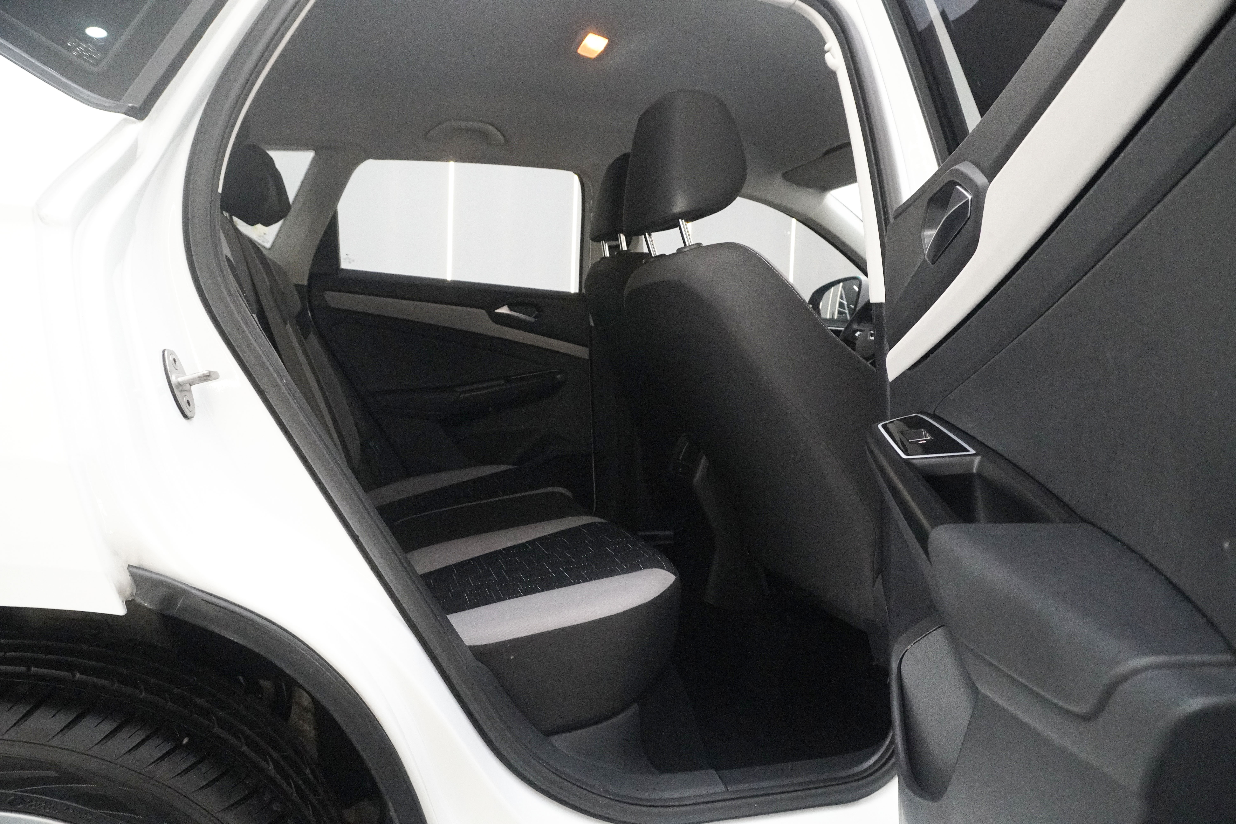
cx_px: 618
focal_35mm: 24
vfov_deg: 53.1
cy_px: 412
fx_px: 824
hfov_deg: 73.7
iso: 6400
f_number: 6.3
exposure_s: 1/80
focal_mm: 16
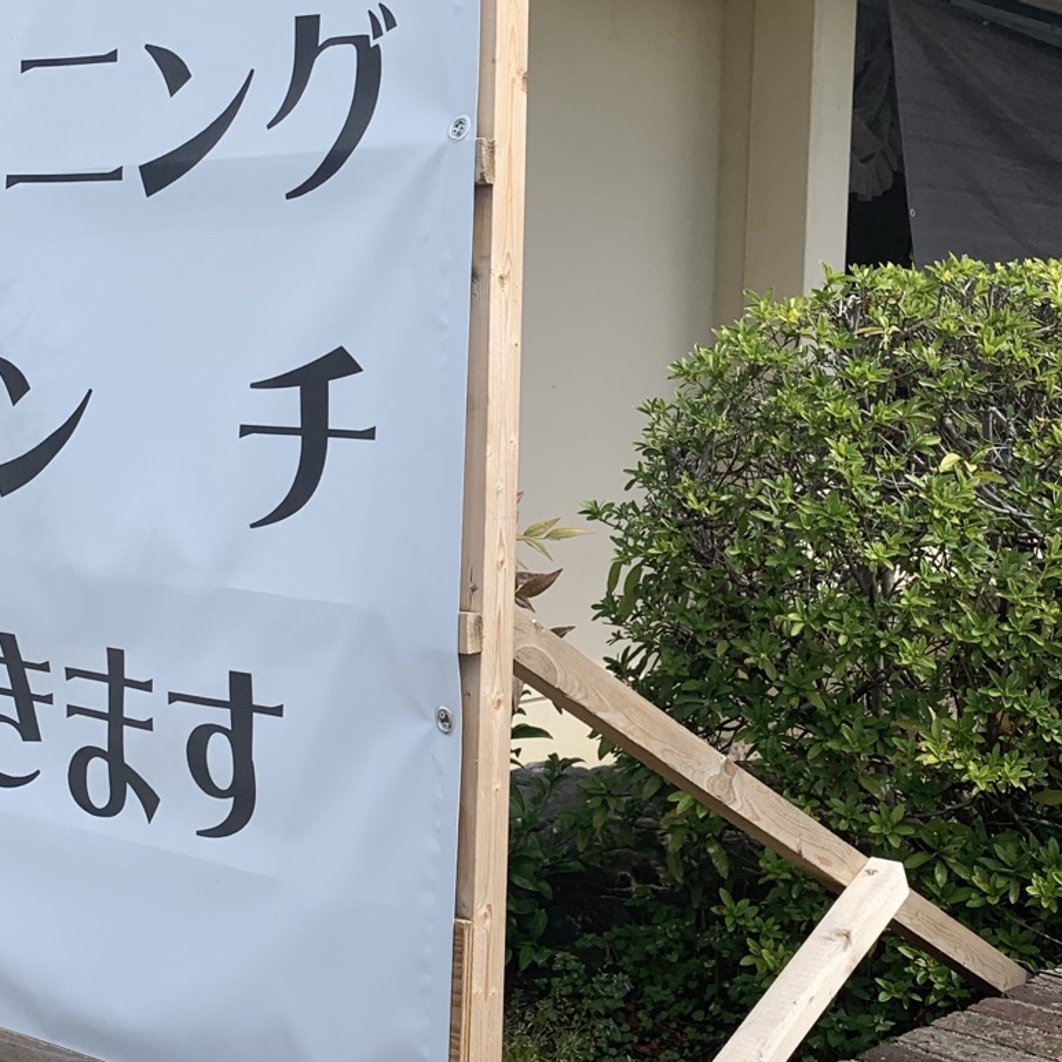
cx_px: 658
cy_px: 480
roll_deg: -1.7
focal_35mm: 61
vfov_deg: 28.1
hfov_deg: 28.1
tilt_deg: -2.1
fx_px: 2117
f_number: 1.8
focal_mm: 4.25
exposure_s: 1/1953
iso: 25
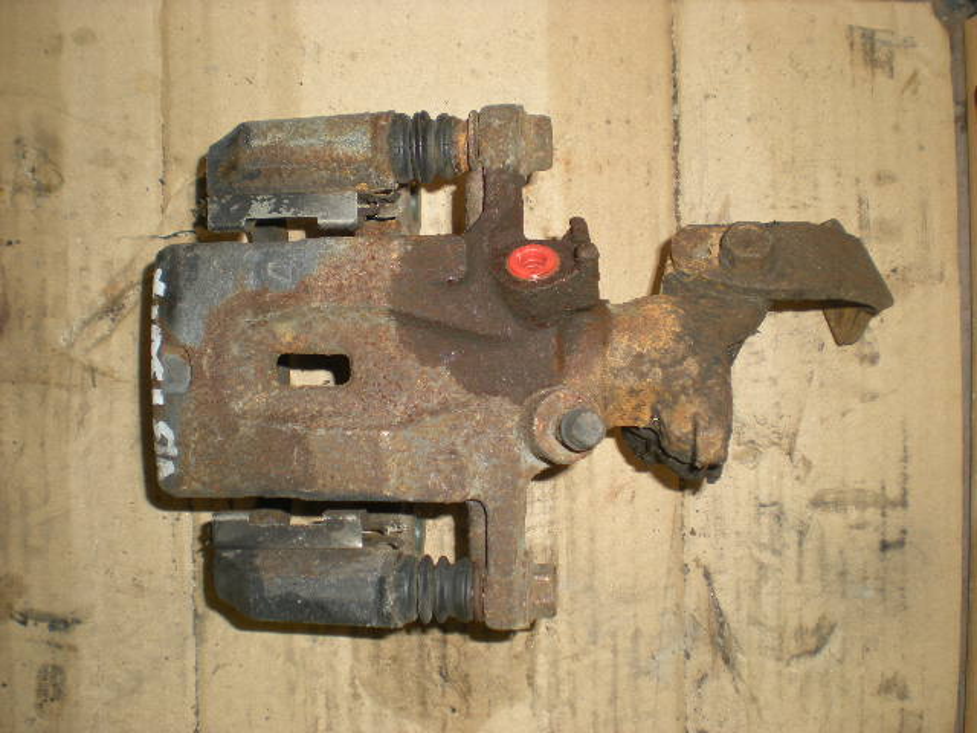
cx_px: 488
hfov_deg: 49.0
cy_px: 366
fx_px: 1073
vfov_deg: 37.7
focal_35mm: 38
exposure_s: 1/60
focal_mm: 6.3
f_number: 3.1
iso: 64
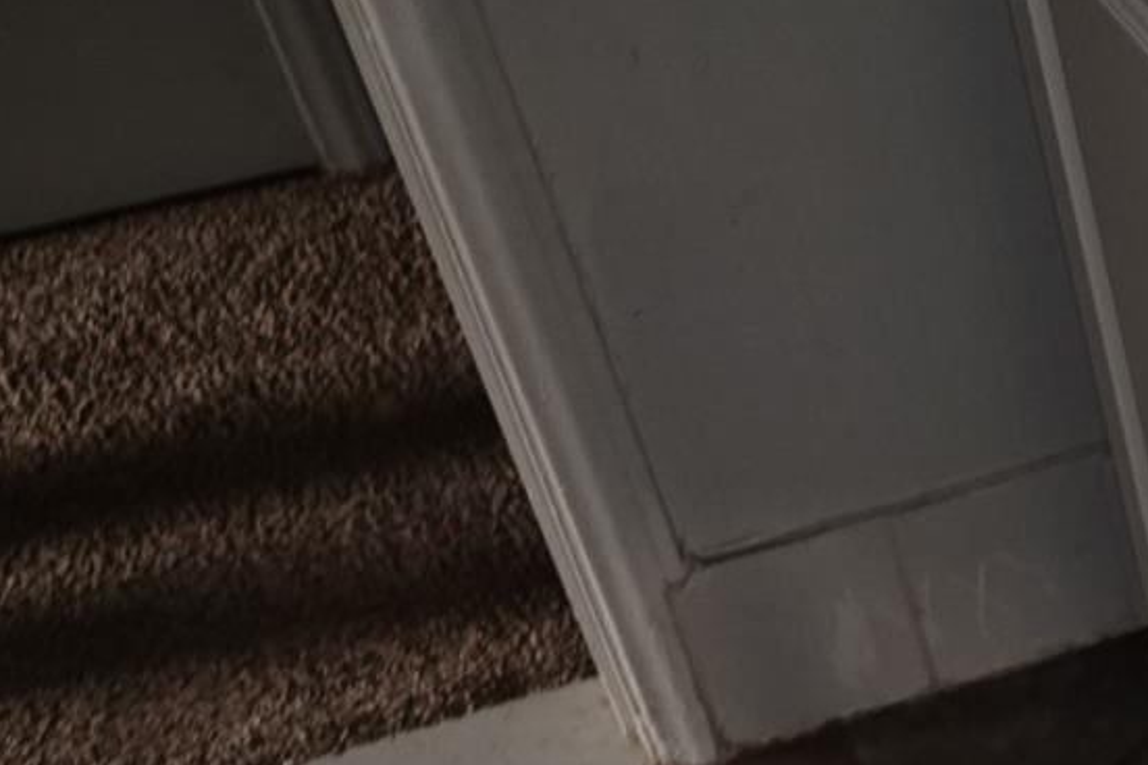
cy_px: 1209
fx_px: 2838
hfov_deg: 18.3
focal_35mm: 89
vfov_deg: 14.2
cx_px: 2024
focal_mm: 8.8
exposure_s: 1/30
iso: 320
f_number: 2.5
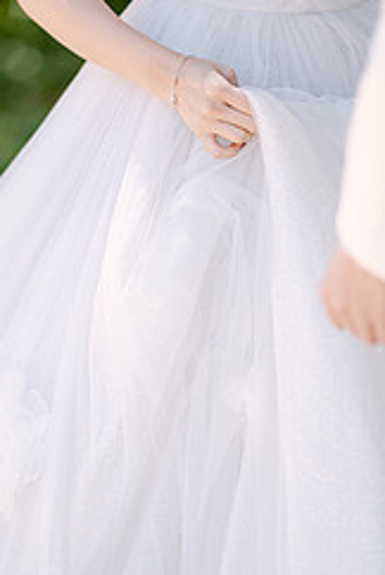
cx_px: 240
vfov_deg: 10.5
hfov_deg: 7.1
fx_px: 3119
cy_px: 337
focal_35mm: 195
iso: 64
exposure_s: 1/1000
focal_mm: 105
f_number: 1.4
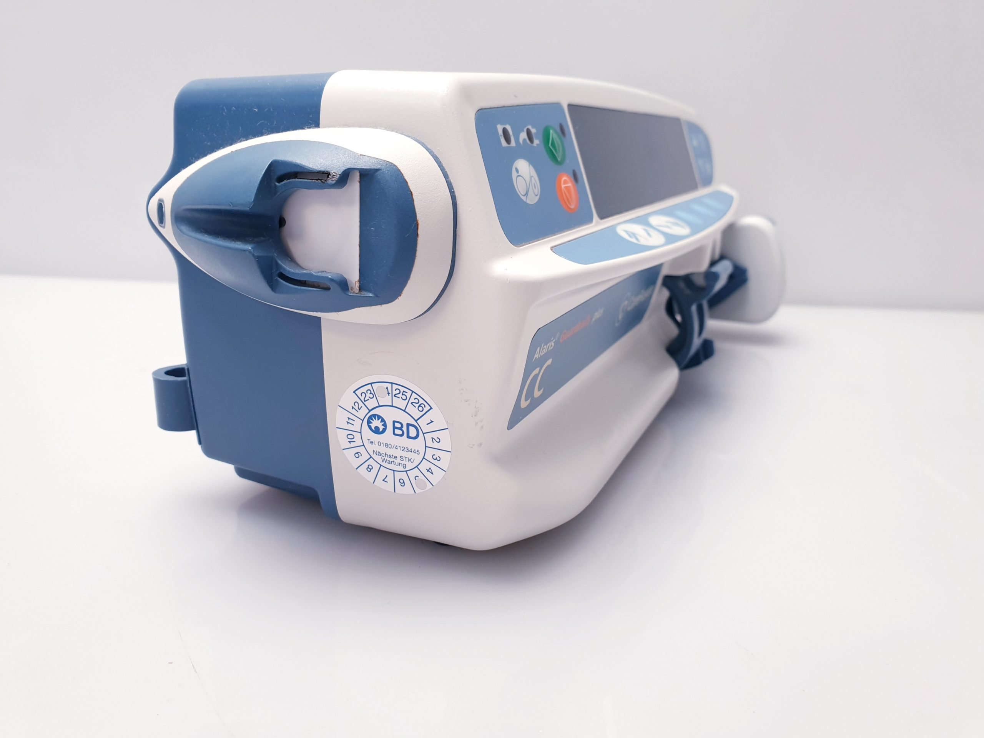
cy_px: 369
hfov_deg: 67.3
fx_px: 739
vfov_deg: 53.1
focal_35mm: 26
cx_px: 492
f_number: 2.4
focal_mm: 4.3
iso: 80
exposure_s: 1/50
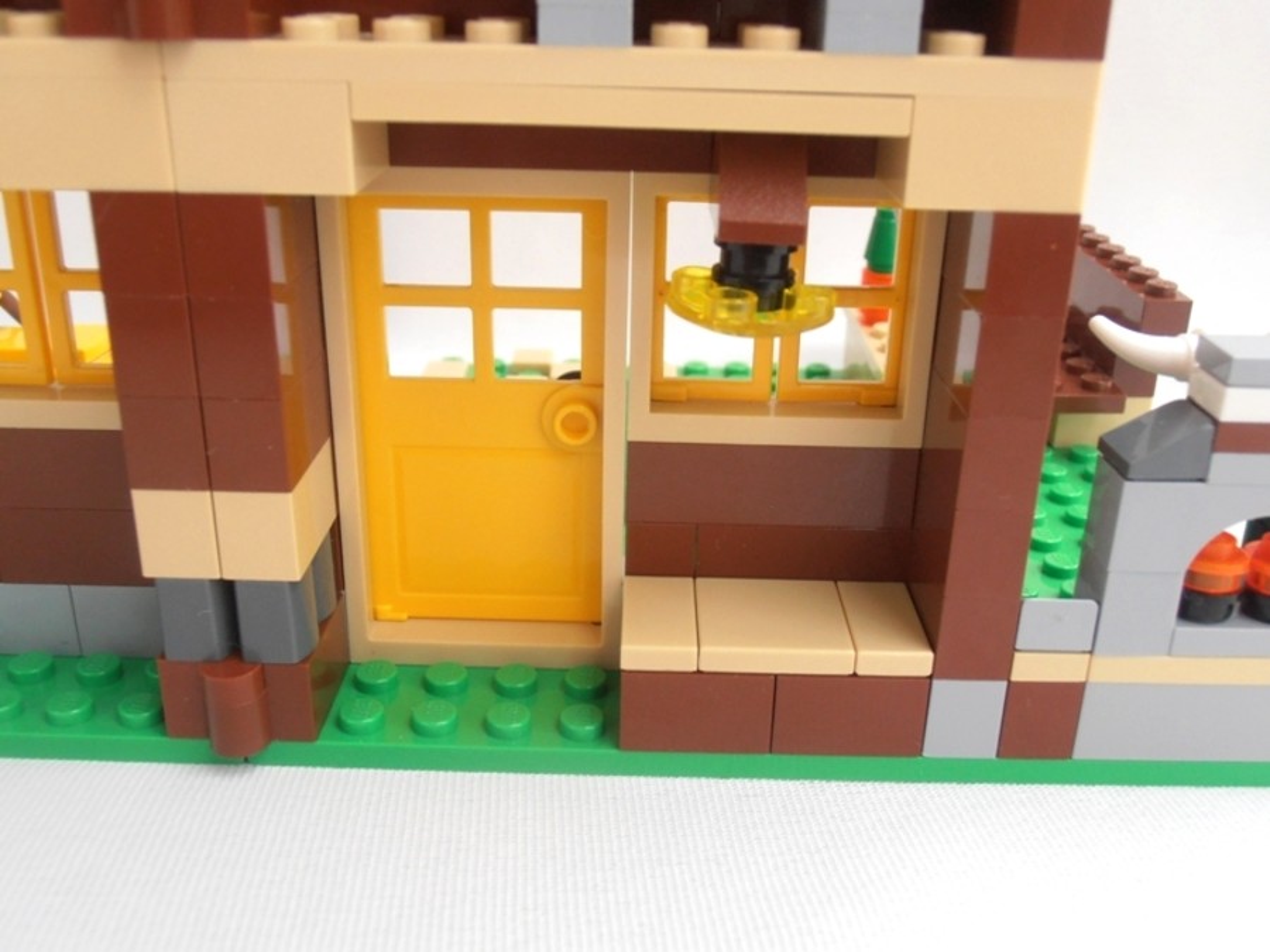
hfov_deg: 50.1
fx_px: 1357
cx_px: 635
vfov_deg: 38.7
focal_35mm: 37
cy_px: 476
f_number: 3.9
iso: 125
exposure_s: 1/20
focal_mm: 6.61
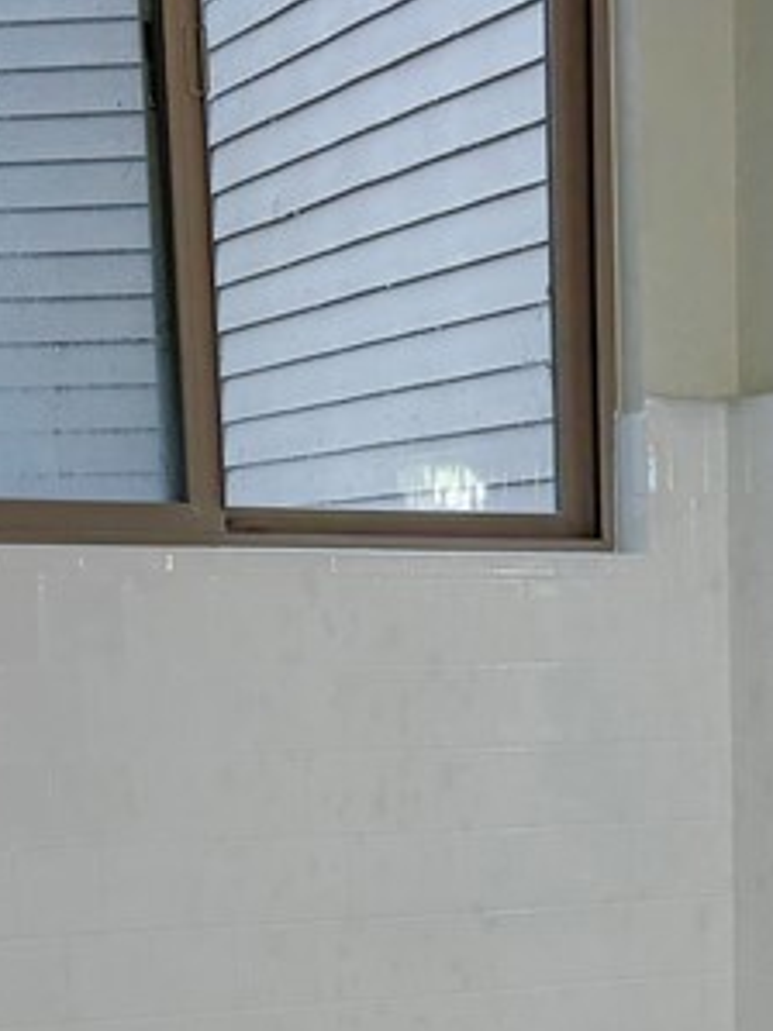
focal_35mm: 89
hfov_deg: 16.3
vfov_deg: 20.7
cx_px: 756
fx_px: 2652
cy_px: 1210
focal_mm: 5.96
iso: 64
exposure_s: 1/120
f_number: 1.6
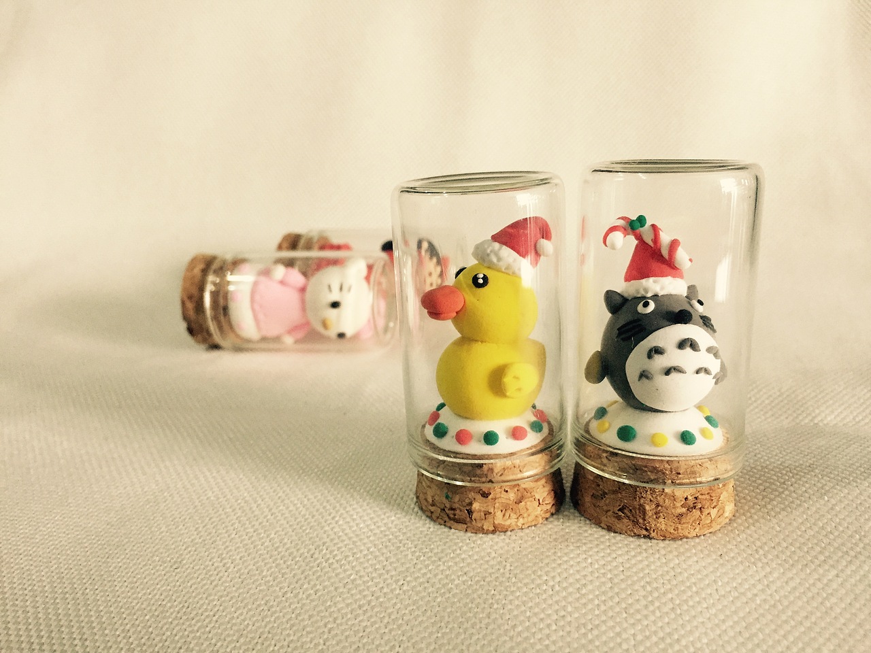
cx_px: 436
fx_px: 730
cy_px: 326
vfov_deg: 48.2
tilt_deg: -18.4
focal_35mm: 29
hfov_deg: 61.7
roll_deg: +1.6
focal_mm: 4.15
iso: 250
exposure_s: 1/33
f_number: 2.2
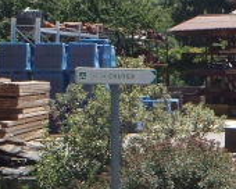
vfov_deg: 8.8
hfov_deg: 10.3
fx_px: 1215
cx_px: 450
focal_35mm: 174
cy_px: 11
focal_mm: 7.57
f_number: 5
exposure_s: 1/320
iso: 80
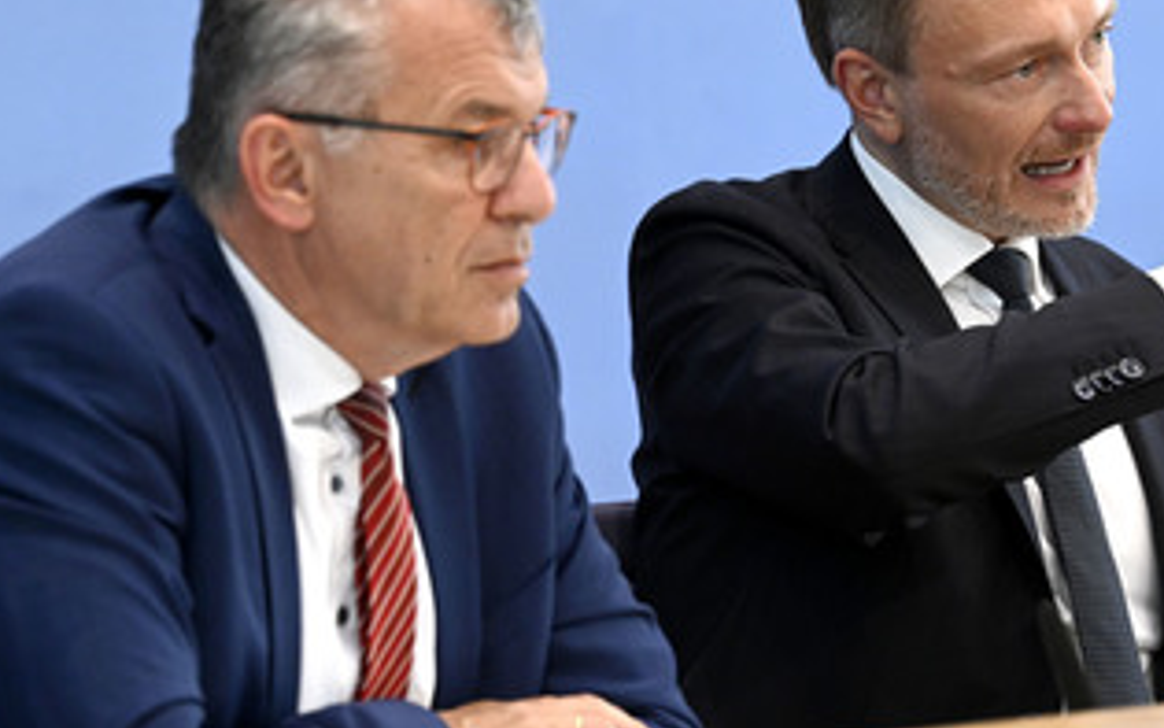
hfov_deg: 7.2
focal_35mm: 292
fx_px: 9265
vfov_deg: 4.5
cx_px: 693
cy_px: 314
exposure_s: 1/640
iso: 3200
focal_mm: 200
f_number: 5.6
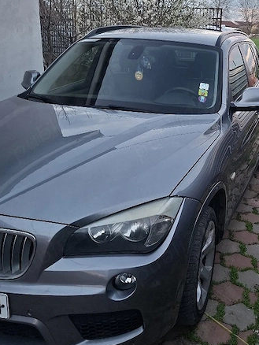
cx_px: 216
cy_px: 140
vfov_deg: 44.6
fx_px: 419
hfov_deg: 33.2
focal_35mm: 42
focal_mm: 5.54
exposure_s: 1/100
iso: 160
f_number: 1.8
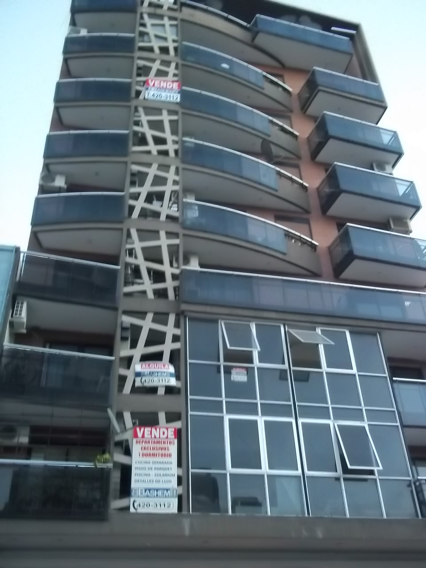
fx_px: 591
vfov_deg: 51.4
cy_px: 284
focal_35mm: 36
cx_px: 213
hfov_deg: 39.7
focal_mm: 6.5
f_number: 3.1
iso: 400
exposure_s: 1/30
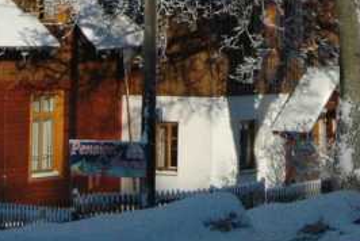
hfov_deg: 15.0
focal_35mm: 135
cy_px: -182
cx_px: 329
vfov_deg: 9.7
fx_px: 1351
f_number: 16
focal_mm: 20
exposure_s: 1/1000
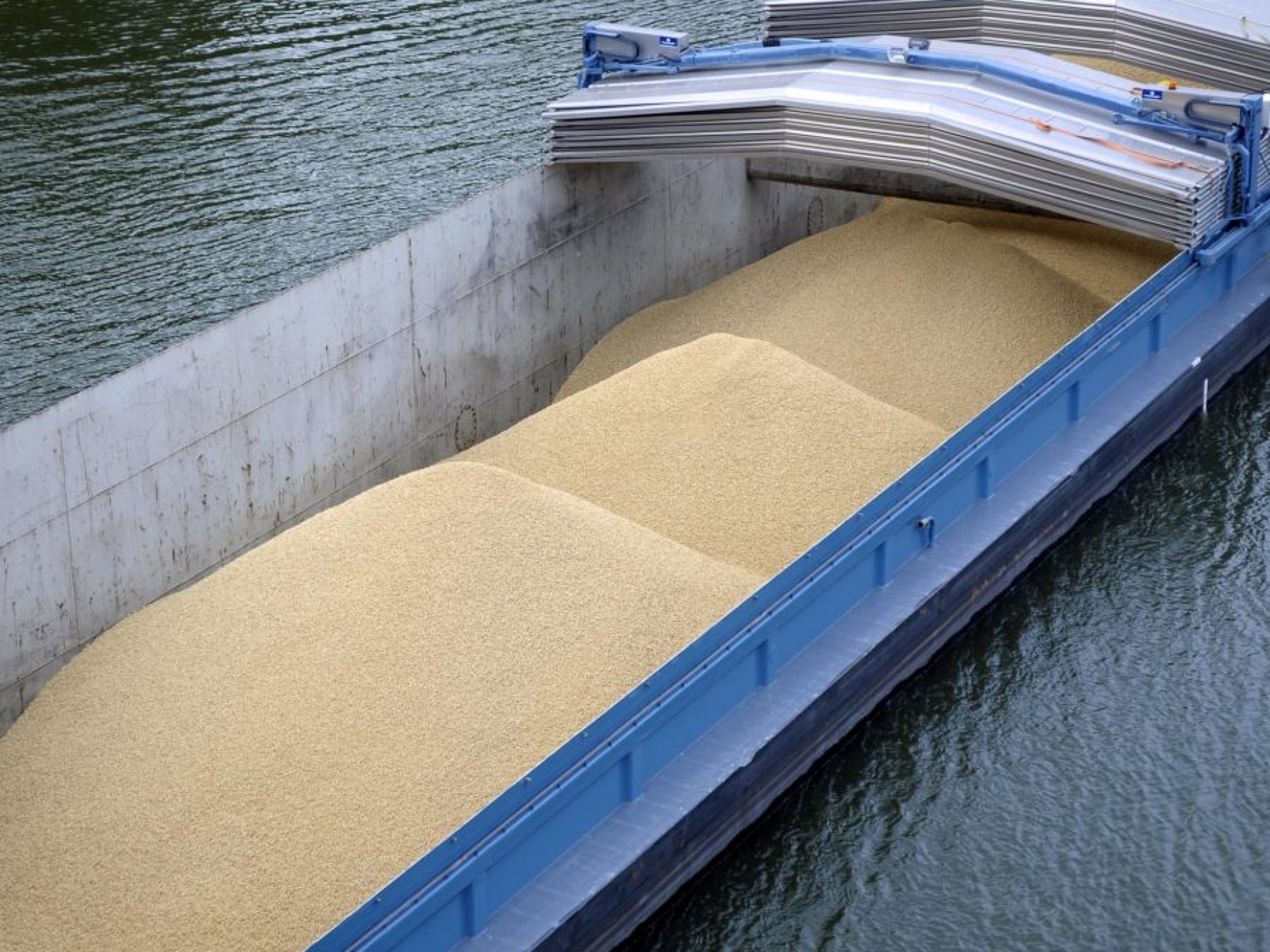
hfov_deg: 21.6
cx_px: 624
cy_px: 479
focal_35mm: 91
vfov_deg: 16.3
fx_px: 3322
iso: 200
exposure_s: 1/125
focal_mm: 55
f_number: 6.3
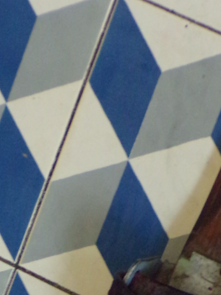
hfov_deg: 8.3
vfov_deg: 10.6
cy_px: 466
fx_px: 1516
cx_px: 232
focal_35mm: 178
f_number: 3.7
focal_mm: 10.1
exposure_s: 1/4
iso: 400
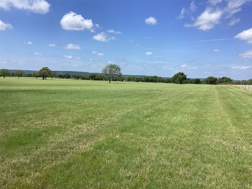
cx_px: 126
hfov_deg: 58.4
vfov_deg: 45.4
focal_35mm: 31
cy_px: 94
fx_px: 226
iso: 25
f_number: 2.4
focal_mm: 3.3
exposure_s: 1/1664
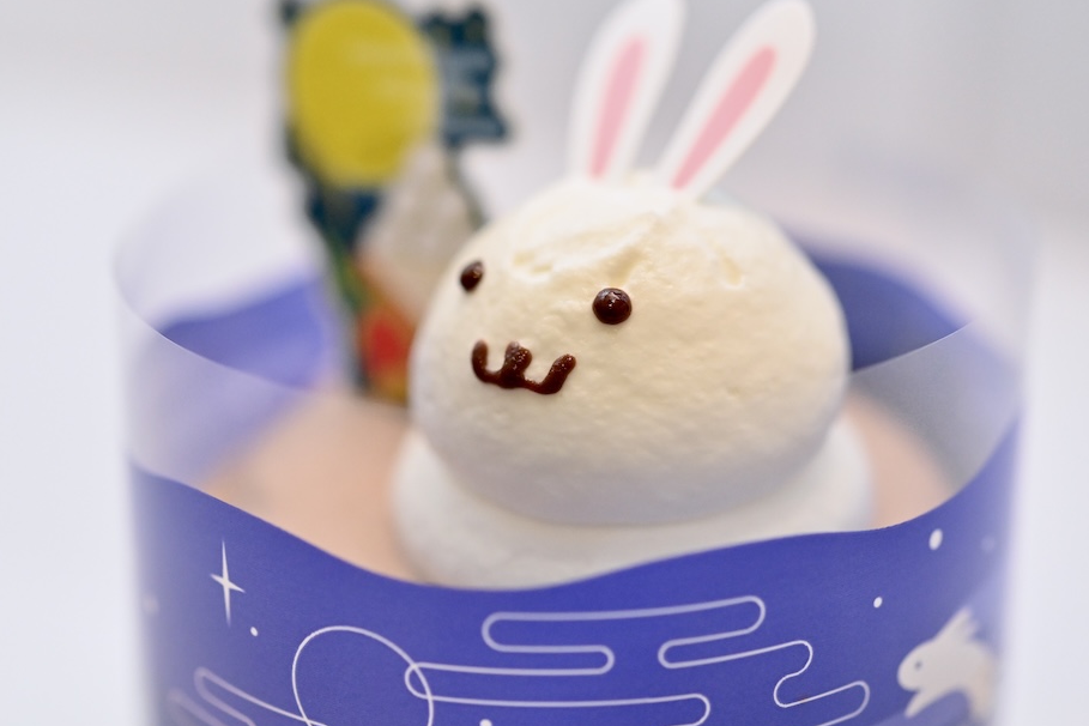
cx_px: 539
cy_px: 355
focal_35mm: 66
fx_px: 1996
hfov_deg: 30.5
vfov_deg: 20.6
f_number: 4
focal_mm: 60
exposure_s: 1/1000
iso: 6400
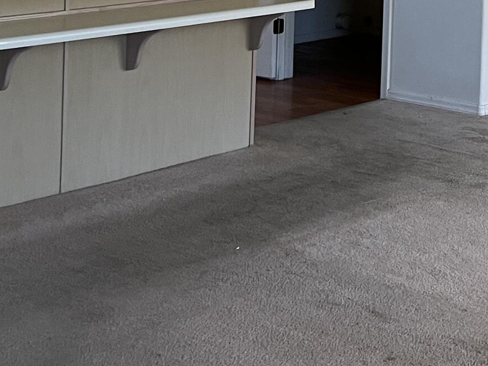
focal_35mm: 89
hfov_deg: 21.0
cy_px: -124
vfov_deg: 15.7
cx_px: 530
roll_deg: -2.2
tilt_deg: -0.8
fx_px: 1255
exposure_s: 1/93
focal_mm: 5.7
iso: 125
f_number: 1.5
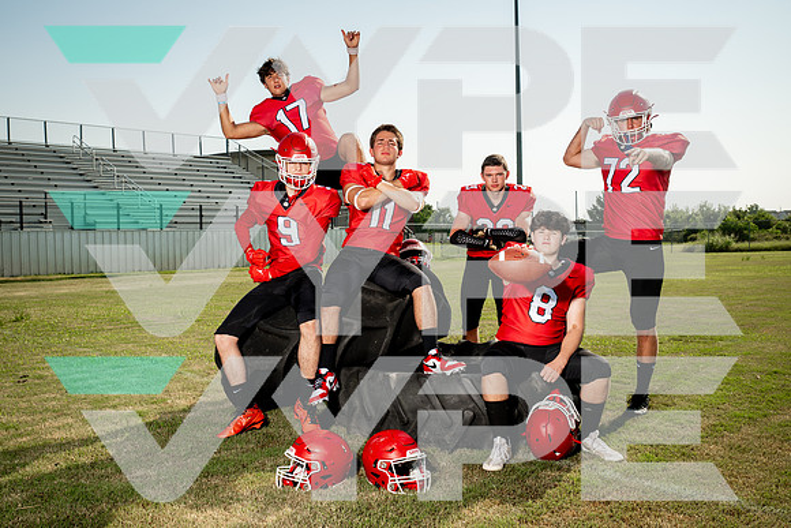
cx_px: 365
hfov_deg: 53.7
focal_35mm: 35
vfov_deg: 37.4
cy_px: 271
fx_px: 780
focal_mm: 32
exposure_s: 1/400
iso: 100
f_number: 7.1
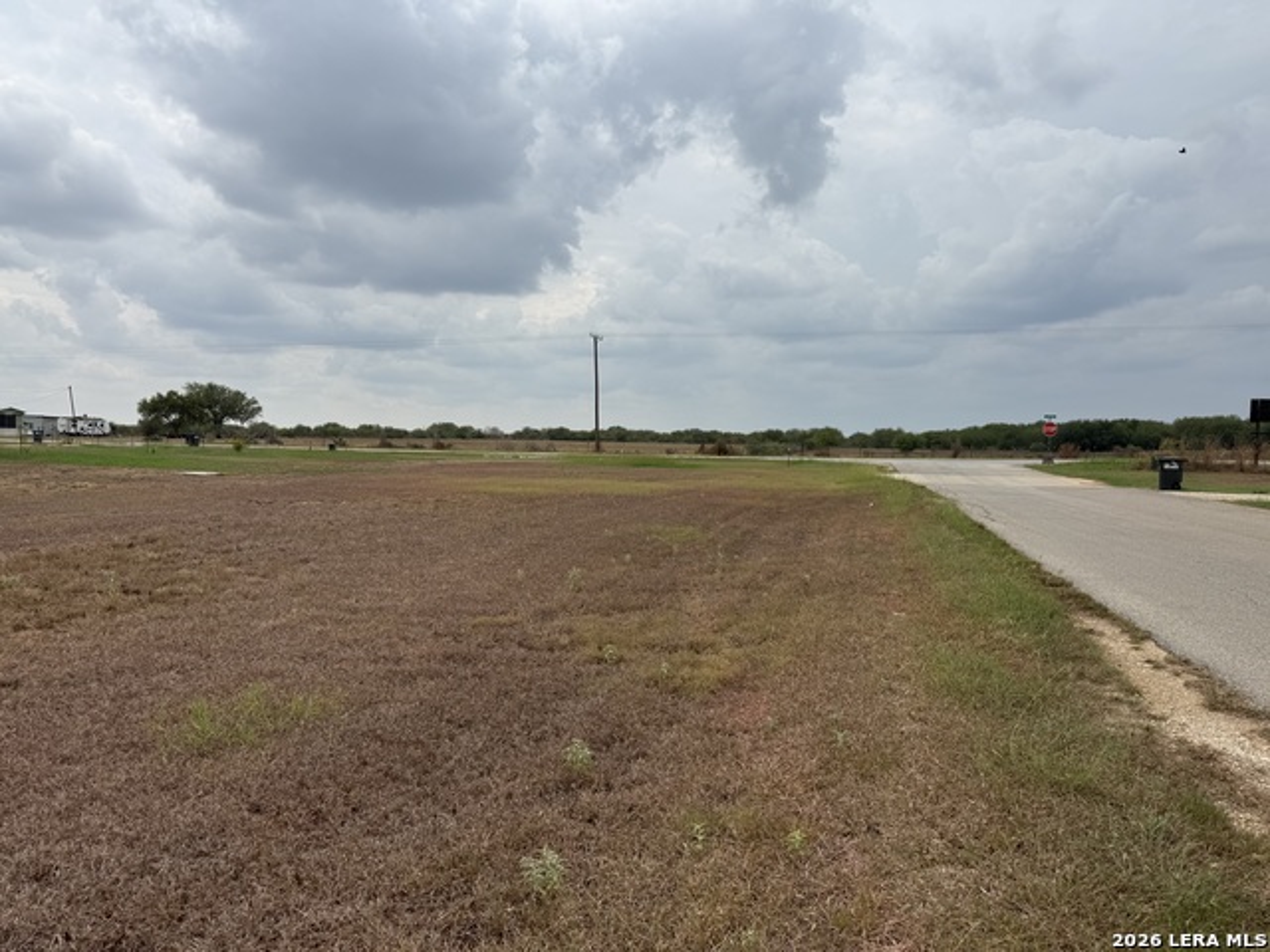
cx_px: 635
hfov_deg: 71.6
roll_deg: -0.3
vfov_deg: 56.8
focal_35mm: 24
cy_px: 476
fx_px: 881
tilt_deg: -1.1
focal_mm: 6.76
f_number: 1.78
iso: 80
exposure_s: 1/6711
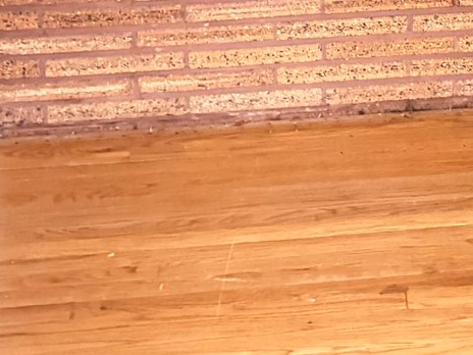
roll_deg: -1.0
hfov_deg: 17.4
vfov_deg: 13.0
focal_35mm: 106
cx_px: 618
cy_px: -211
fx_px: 1448
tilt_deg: -10.4
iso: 1250
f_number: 1.78
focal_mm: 6.76
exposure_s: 1/24
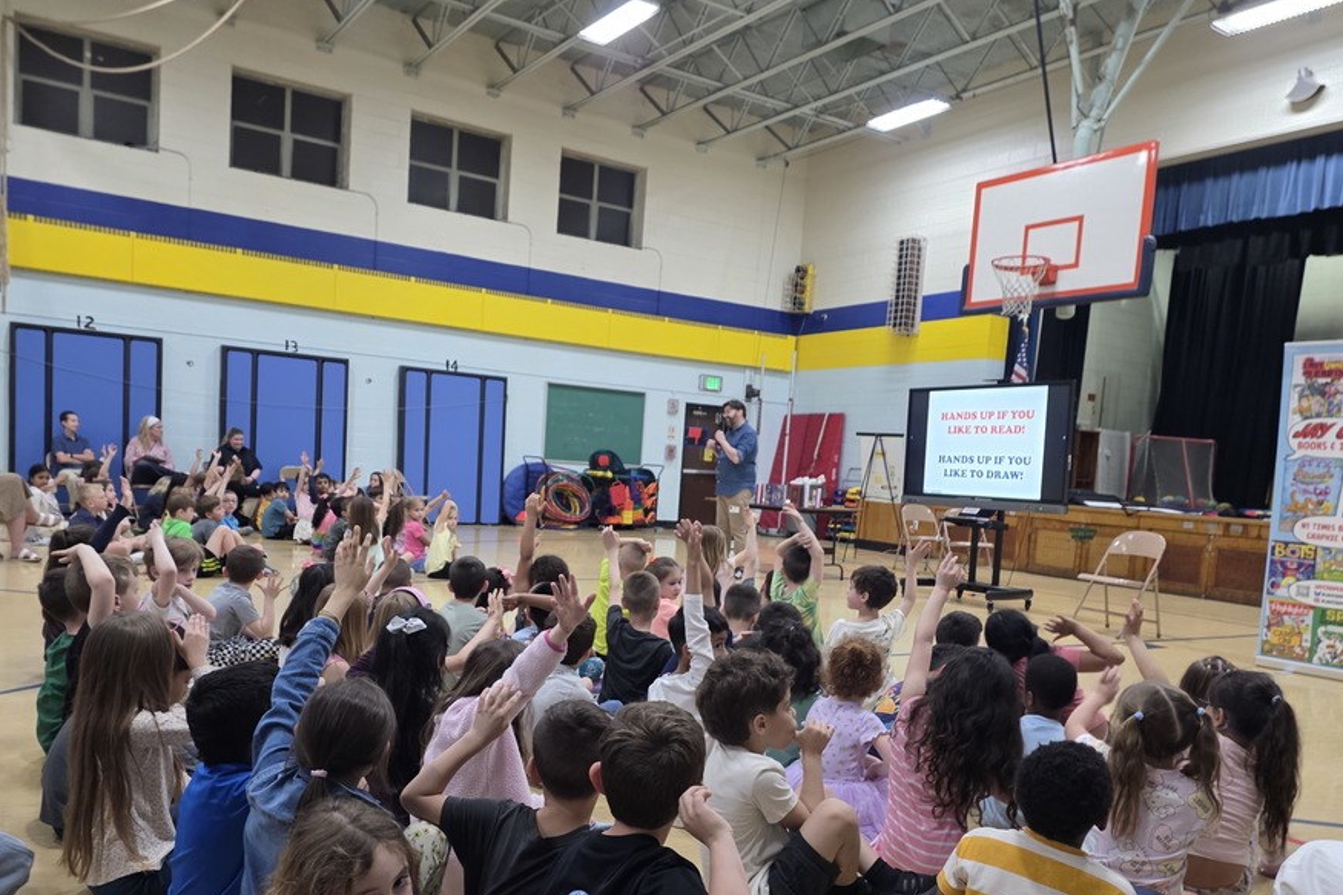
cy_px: 557
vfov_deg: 46.0
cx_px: 603
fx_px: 1044
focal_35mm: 28
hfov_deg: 65.3
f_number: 1.7
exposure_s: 1/120
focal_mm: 6.25
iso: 500
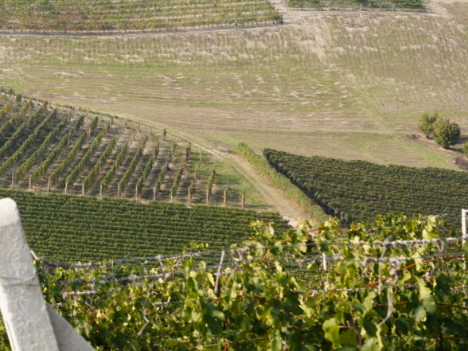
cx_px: -147
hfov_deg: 15.7
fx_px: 1609
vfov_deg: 12.4
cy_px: 74
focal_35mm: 119
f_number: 5.6
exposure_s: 1/250
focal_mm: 30
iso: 100
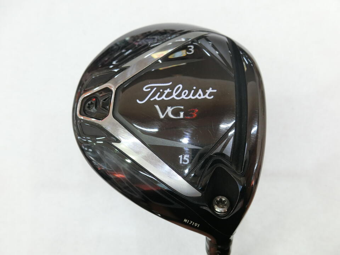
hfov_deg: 69.4
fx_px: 246
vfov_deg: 54.9
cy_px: 128
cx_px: 170
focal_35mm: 25
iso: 200
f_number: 2.8
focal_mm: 5.4
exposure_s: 1/125
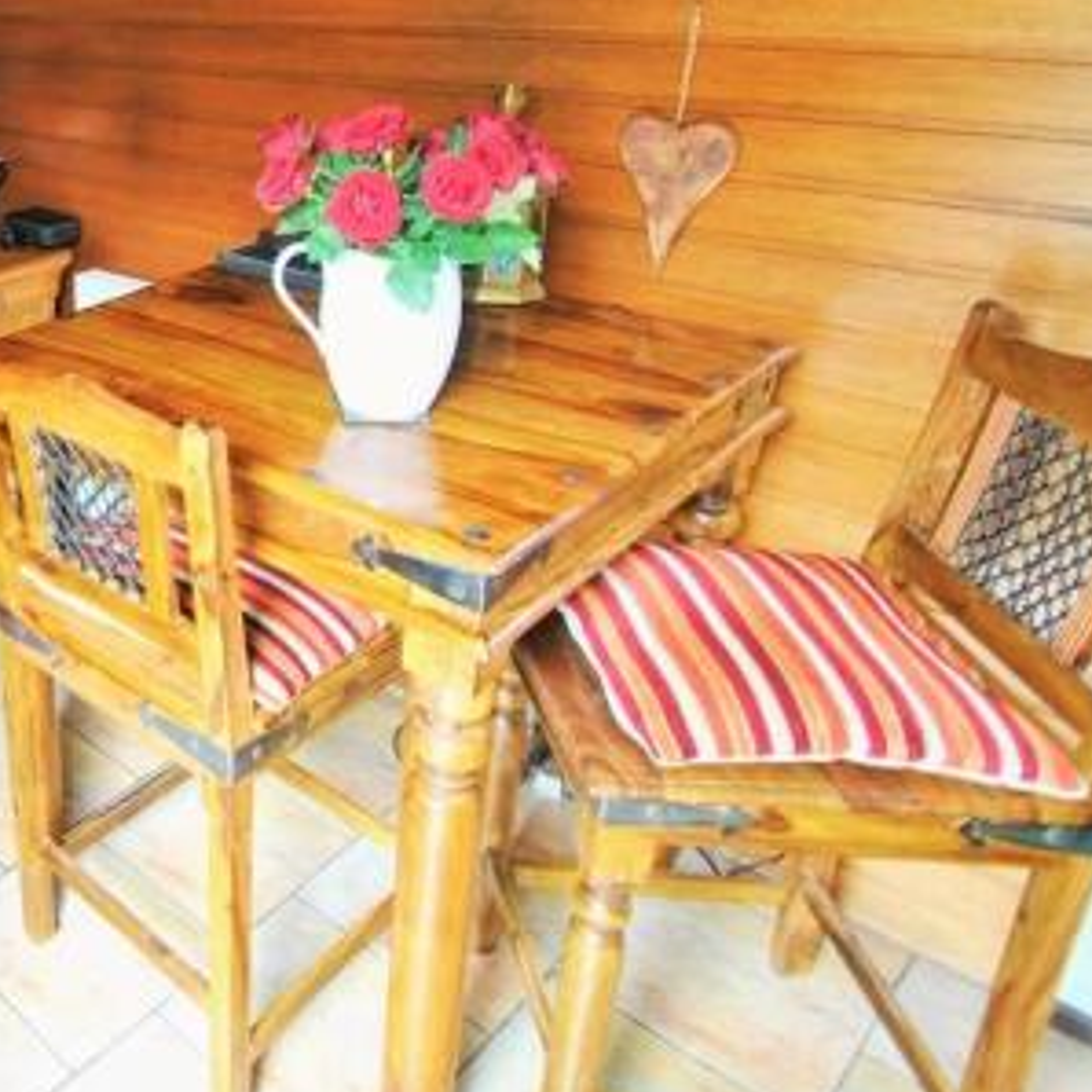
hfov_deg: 45.2
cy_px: 328
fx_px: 999
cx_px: -71
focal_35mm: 28
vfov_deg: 55.6
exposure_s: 1/13
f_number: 3.5
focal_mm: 10
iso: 200
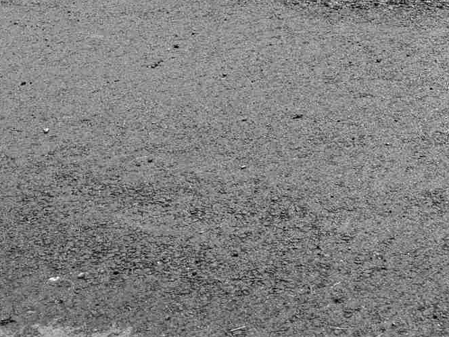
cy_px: -370
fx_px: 1440
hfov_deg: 16.6
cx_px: 612
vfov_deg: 11.7
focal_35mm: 111
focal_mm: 6.76
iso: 80
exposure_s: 1/2370
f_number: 1.78
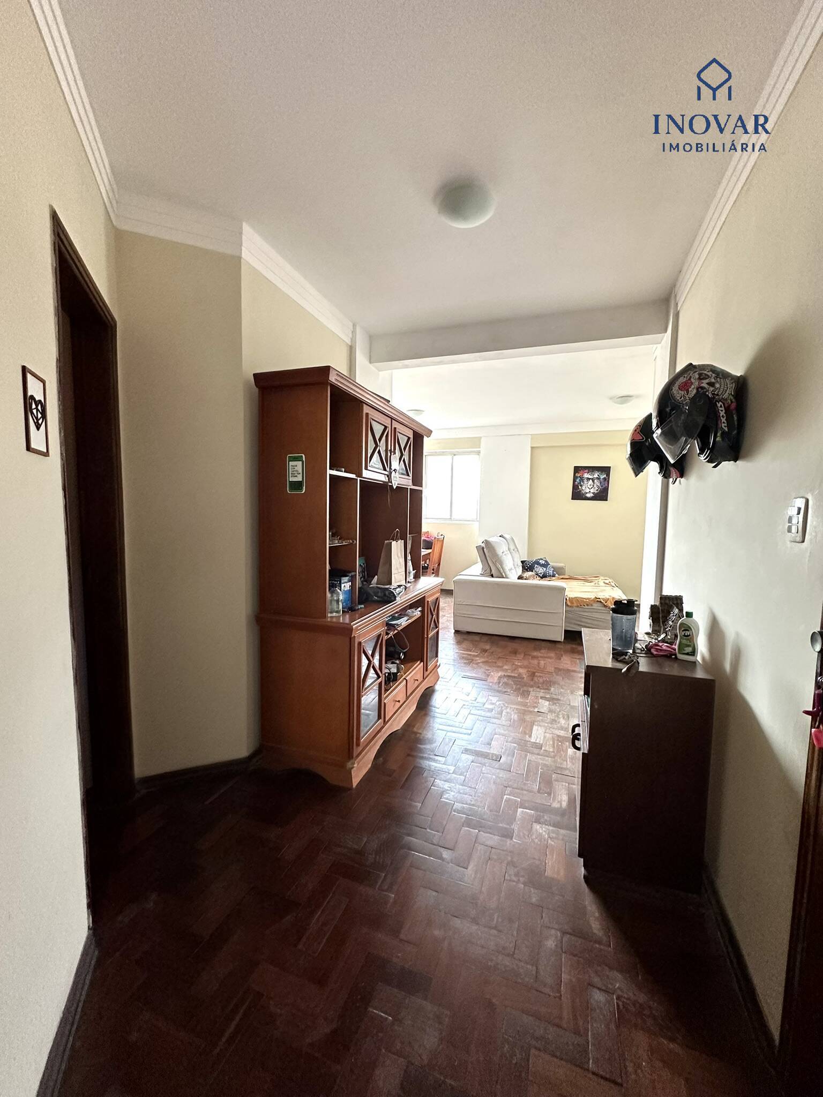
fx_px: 444
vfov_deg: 102.1
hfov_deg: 85.7
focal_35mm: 14
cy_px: 548
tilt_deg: -4.6
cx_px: 412
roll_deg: -2.5
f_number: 2.2
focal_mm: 2.22
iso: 320
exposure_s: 1/99
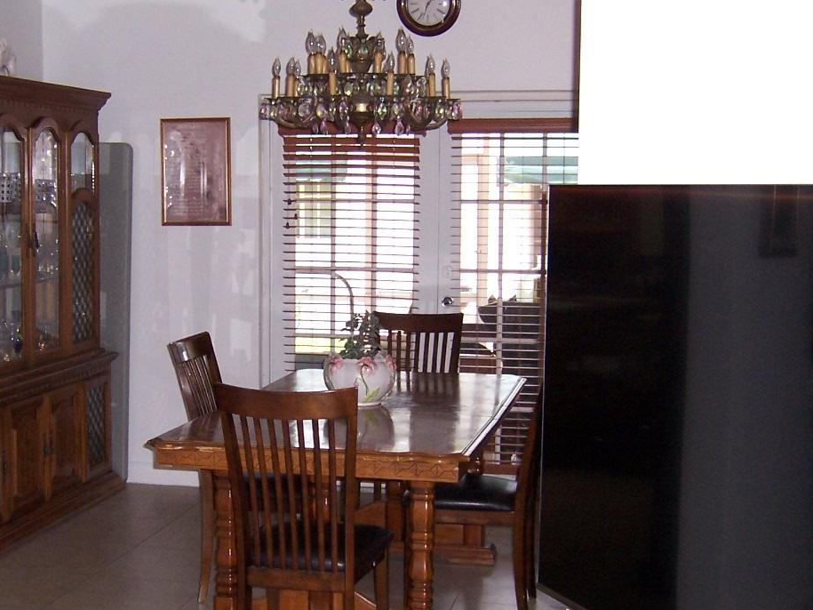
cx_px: 303
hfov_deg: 34.2
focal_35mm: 56
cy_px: 360
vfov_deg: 26.1
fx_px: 1315
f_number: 2.8
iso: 140
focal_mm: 5.5
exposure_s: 1/60
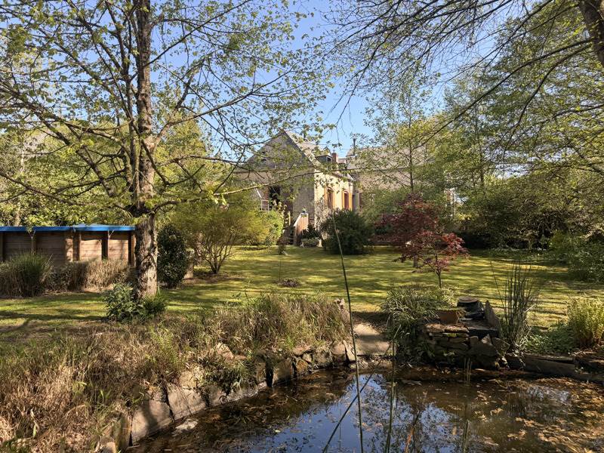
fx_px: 419
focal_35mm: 24
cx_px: 302
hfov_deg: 71.6
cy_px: 226
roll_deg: +1.5
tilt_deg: +1.4
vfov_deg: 56.8
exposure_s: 1/1361
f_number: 1.78
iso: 100
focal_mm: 6.76
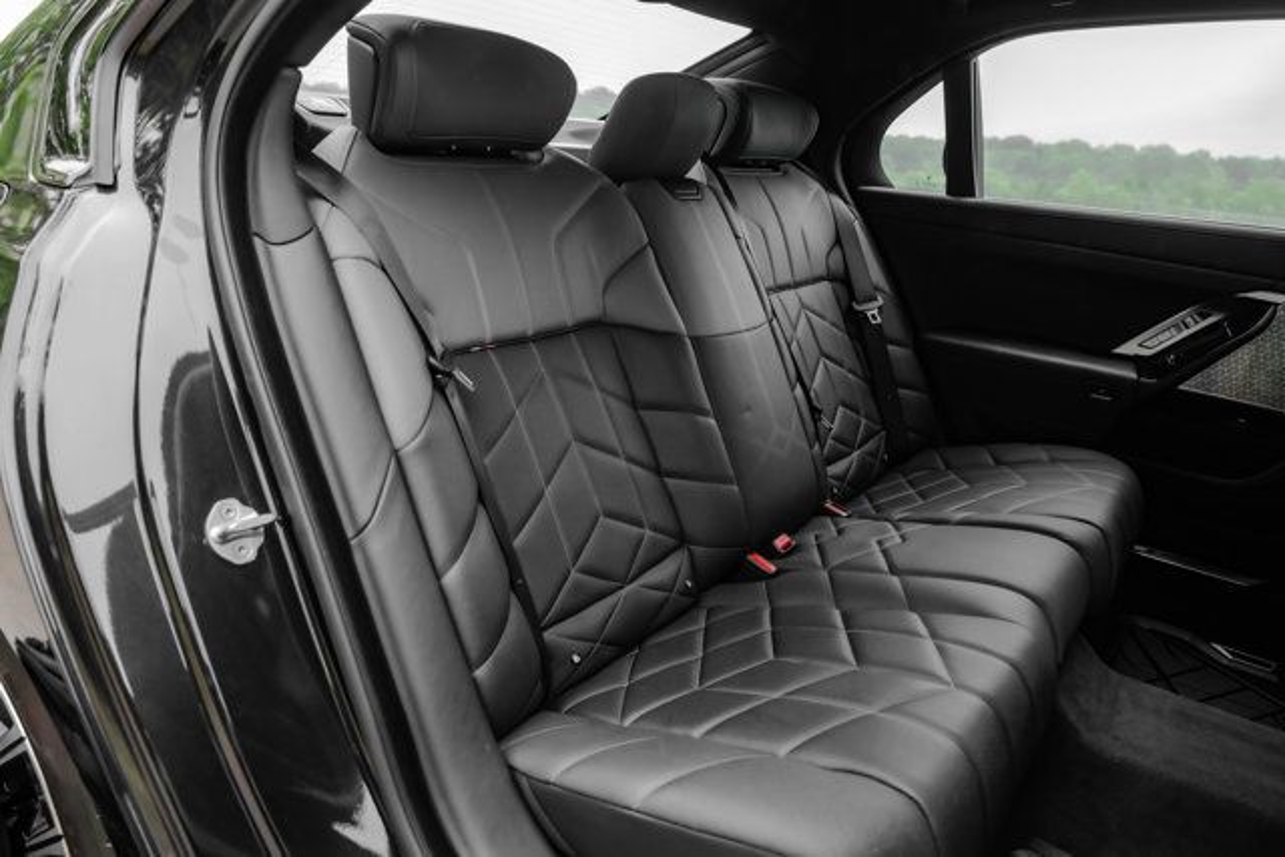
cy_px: 428
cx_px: 642
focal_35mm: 24
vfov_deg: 53.2
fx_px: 857
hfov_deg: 73.7
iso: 640
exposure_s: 1/200
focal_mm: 24
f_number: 5
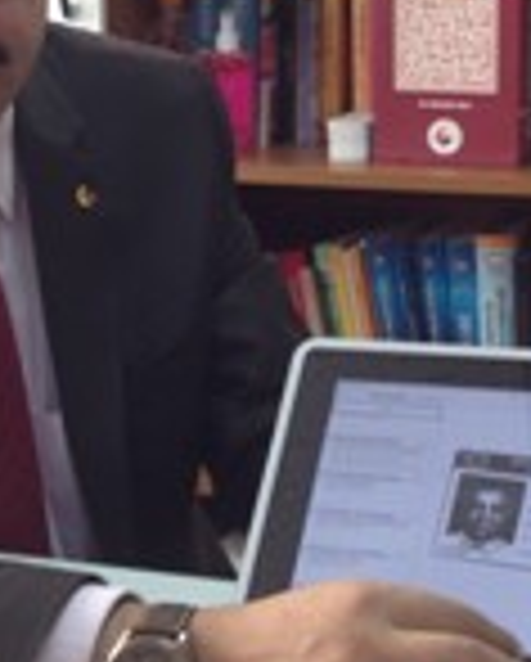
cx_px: 176
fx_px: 1921
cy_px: 185
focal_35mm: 98
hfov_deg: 15.7
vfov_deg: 19.4
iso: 50
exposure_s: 1/30
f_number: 2.4
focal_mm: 4.12
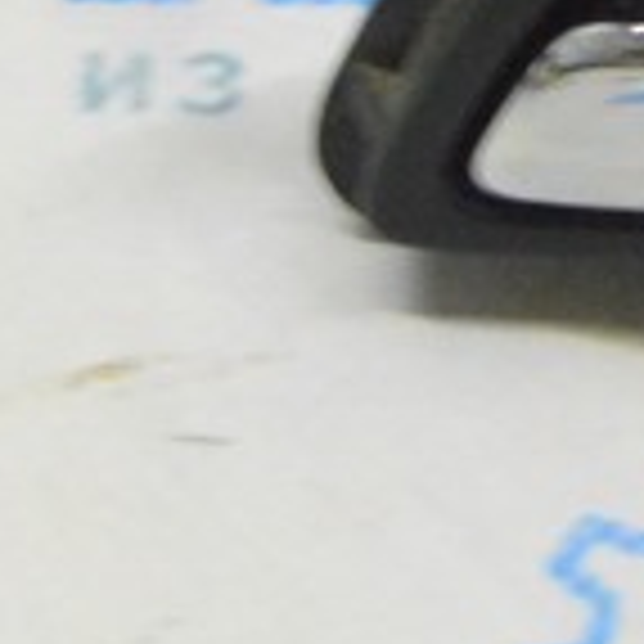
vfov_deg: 4.3
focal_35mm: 410
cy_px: -245
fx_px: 8631
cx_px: 1684
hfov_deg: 4.2
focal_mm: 45
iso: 6400
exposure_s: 1/15
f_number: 20
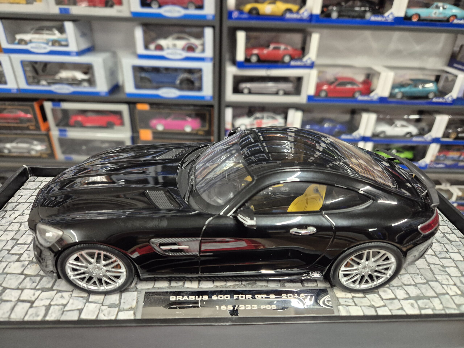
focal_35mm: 23
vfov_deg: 58.9
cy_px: 174
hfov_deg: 73.9
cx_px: 232
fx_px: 308
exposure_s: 1/100
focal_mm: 5.4
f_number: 1.8
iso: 640
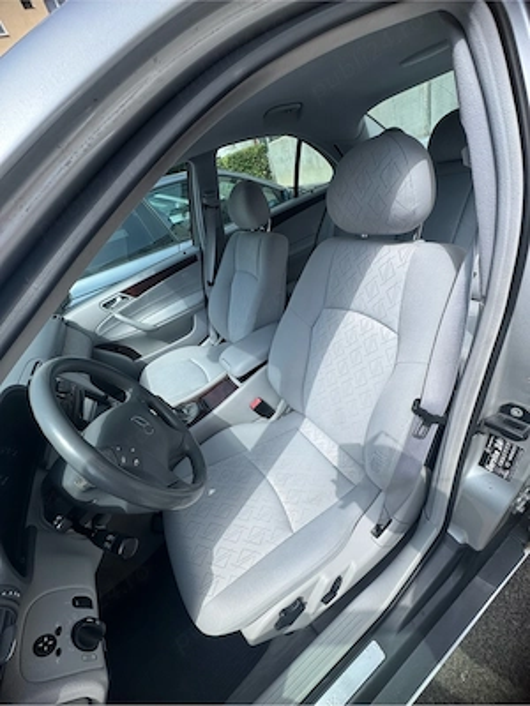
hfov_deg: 85.7
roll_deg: +17.5
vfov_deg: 102.1
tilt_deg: -32.0
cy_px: 353
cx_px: 265
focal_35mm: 14
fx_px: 286
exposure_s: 1/796
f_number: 2.2
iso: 50
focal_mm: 2.22
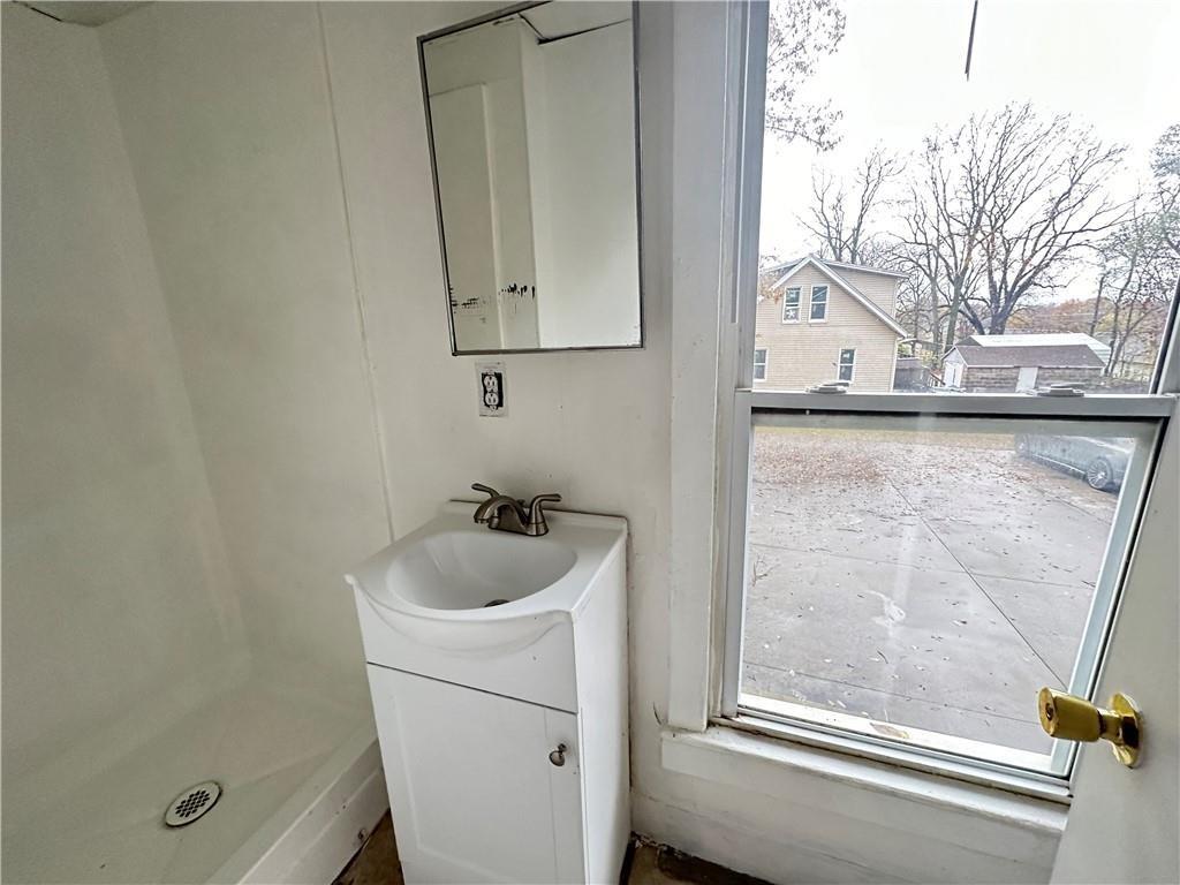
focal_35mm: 14
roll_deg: +2.6
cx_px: 590
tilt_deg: -17.7
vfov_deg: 85.7
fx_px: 477
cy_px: 442
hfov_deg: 102.1
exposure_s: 1/97
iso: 320
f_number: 2.2
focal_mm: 2.22
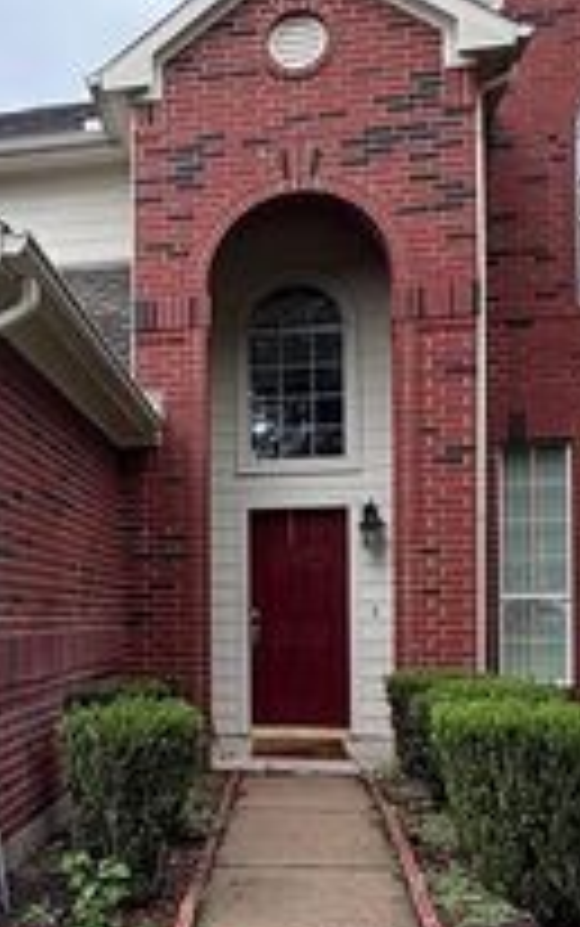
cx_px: 4
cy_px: 623
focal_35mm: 48
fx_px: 1212
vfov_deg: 41.2
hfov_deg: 25.6
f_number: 2.2
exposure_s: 1/315
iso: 64
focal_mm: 2.22
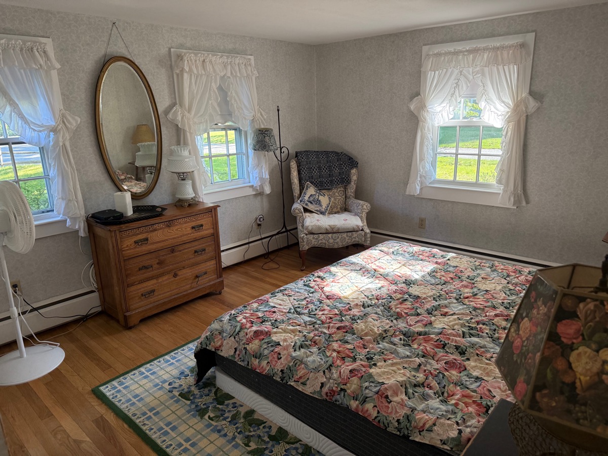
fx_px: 422
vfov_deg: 56.8
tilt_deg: -15.1
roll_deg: +1.5
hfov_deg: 71.6
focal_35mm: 24
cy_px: 228
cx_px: 304
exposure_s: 1/196
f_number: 1.78
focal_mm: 6.76
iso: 200
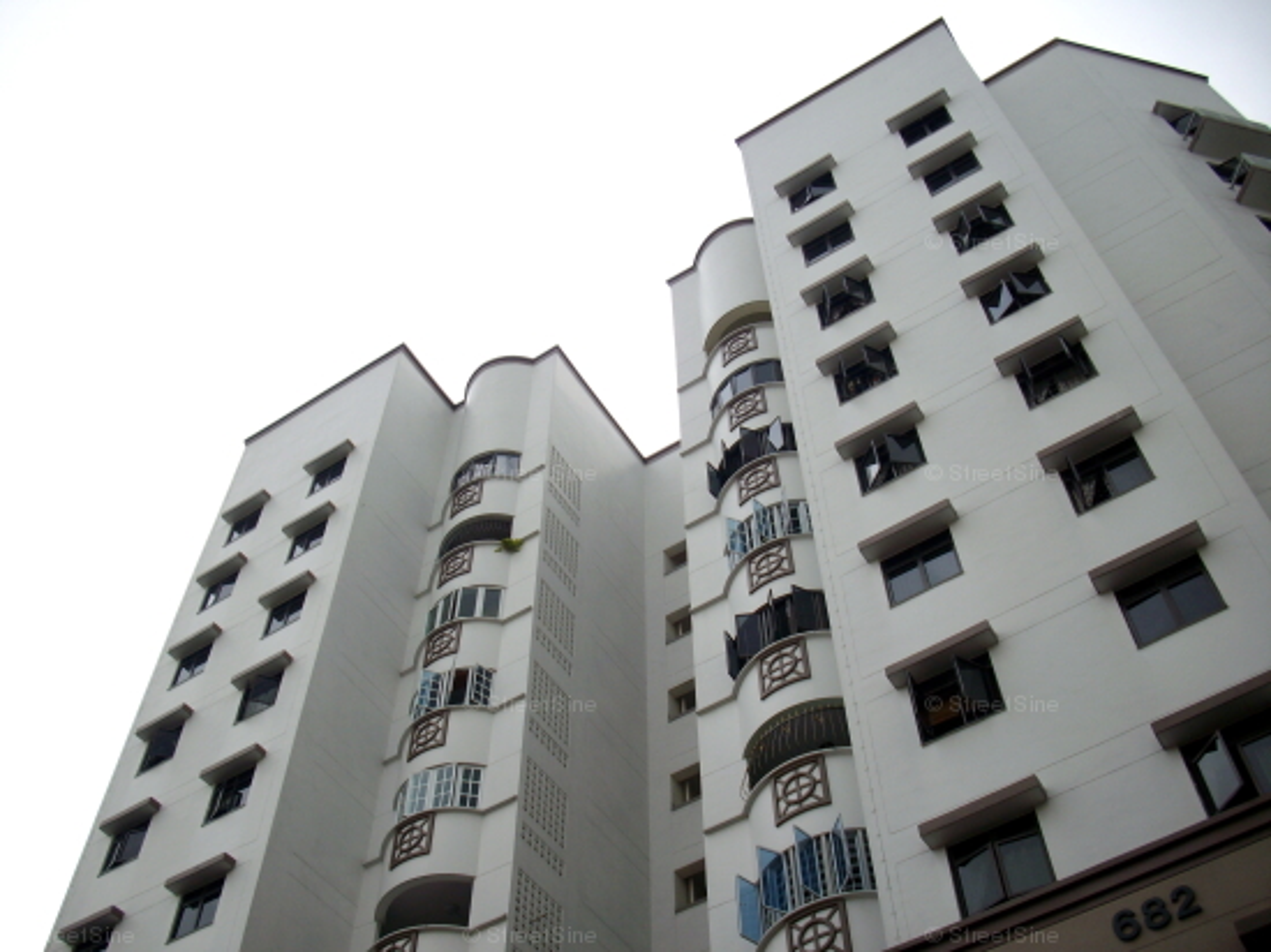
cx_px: 636
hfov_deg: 50.2
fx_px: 1358
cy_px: 476
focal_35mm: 37
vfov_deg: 38.6
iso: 80
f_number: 2.8
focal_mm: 6.2
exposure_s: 1/250
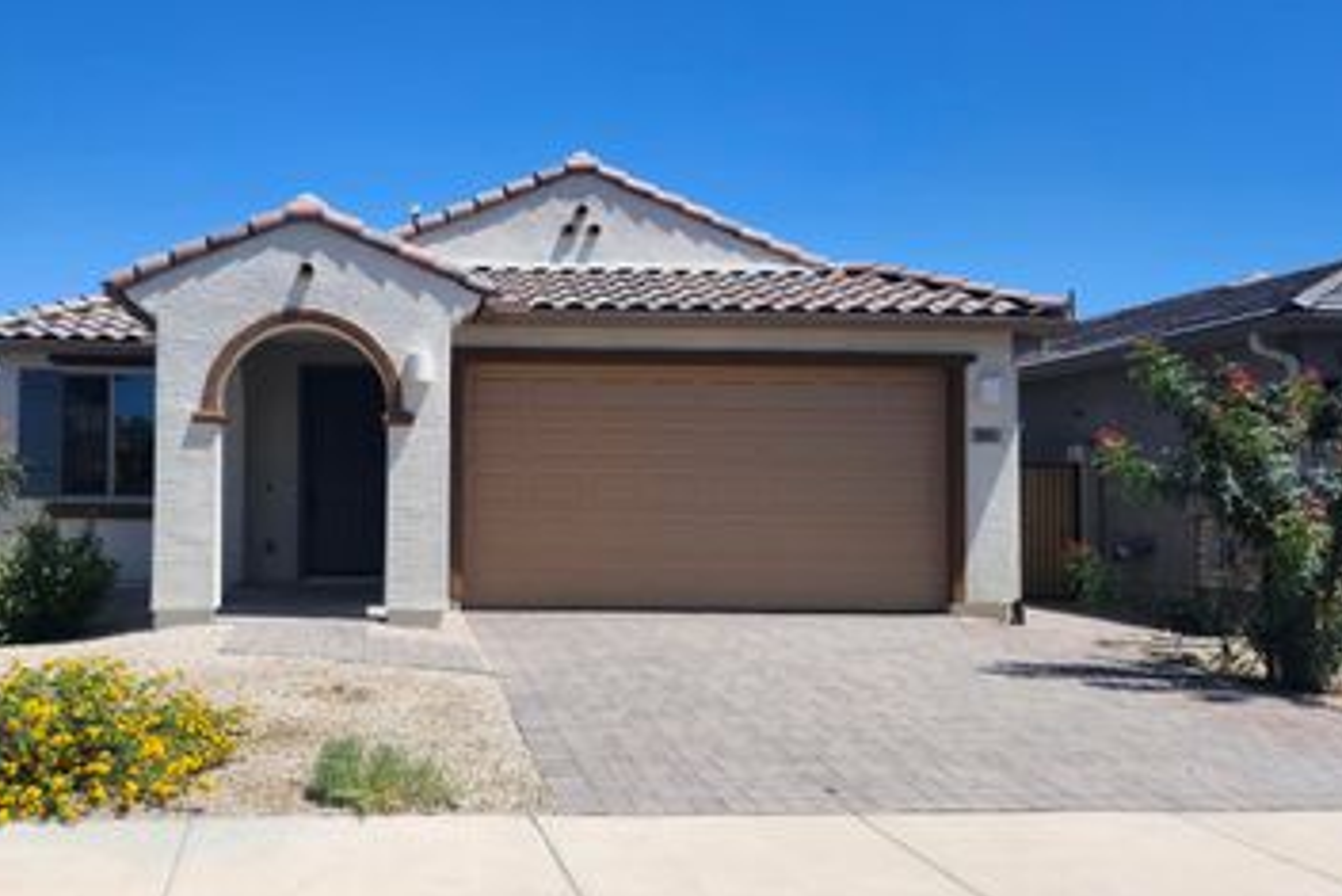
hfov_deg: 54.7
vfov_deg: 38.9
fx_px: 1268
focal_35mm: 34
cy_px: 459
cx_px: 458
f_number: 1.8
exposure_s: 1/2071
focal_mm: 5.54
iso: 25
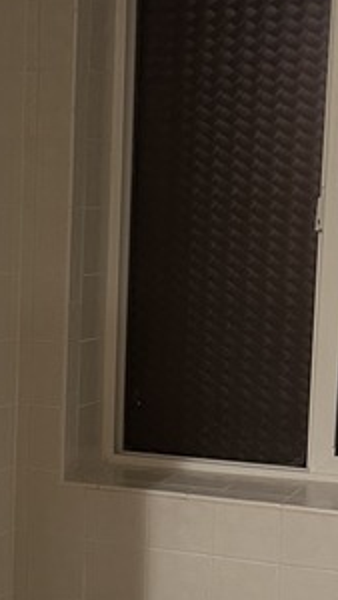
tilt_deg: -8.5
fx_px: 1623
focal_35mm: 102
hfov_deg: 11.6
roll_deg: -1.5
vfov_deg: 20.7
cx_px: -98
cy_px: 482
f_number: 1.5
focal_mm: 5.7
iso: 160
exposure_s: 1/60
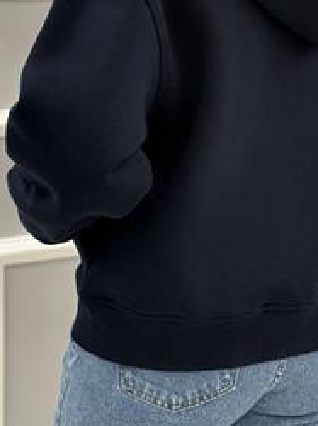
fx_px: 1227
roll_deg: -1.0
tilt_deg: -4.9
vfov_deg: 19.3
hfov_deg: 14.8
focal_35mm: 100
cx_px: 196
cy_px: 31
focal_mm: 6.76
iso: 200
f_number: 1.78
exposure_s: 1/100
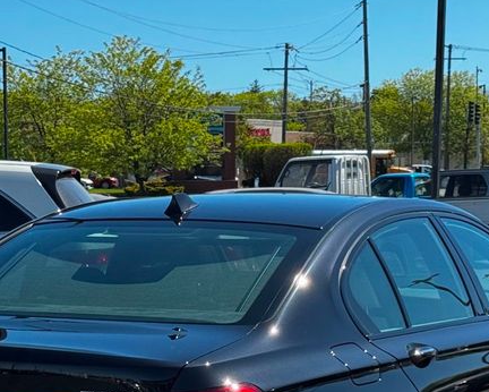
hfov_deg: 17.3
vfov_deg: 13.7
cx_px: 216
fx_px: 1607
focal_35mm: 111
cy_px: 369
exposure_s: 1/2717
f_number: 1.78
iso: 64
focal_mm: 6.76
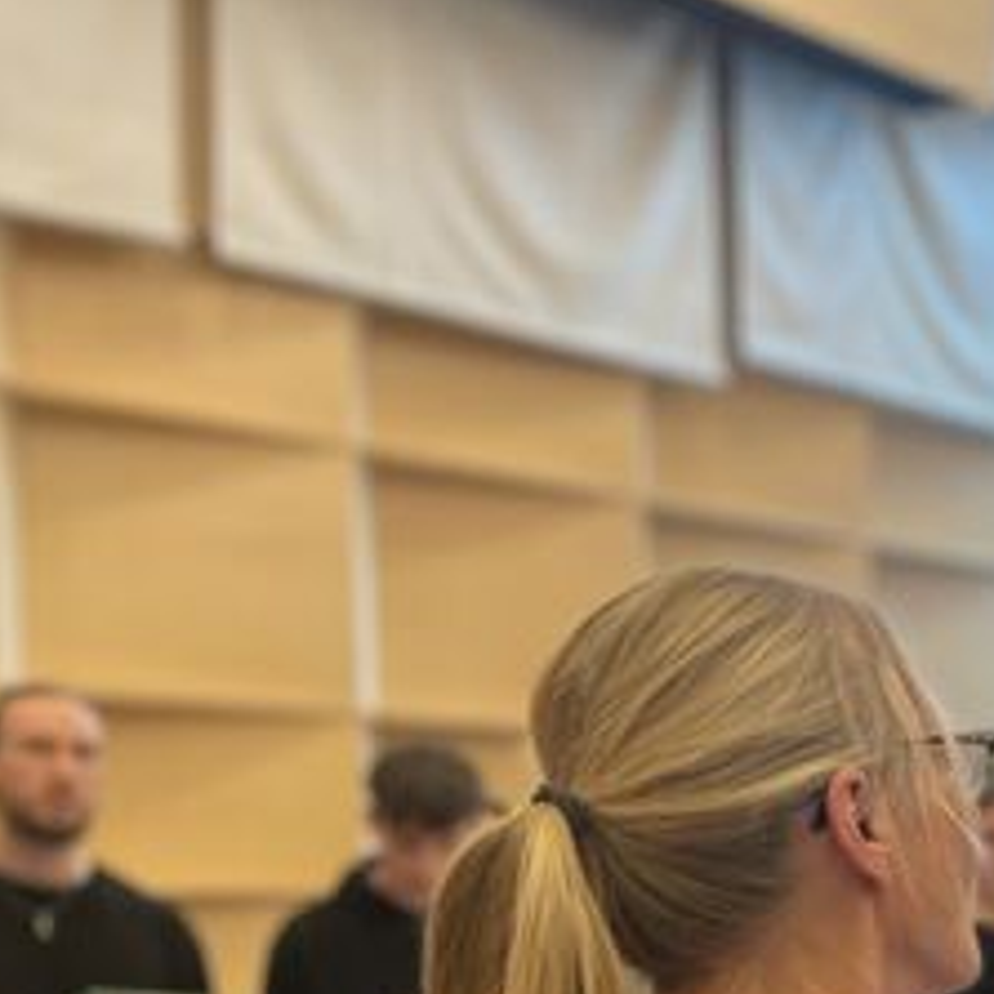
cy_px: 1085
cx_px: 1542
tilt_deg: -5.0
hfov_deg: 20.2
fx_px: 2339
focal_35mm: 72
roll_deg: -0.8
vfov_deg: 22.7
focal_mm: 4.2
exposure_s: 1/50
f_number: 1.6
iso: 100
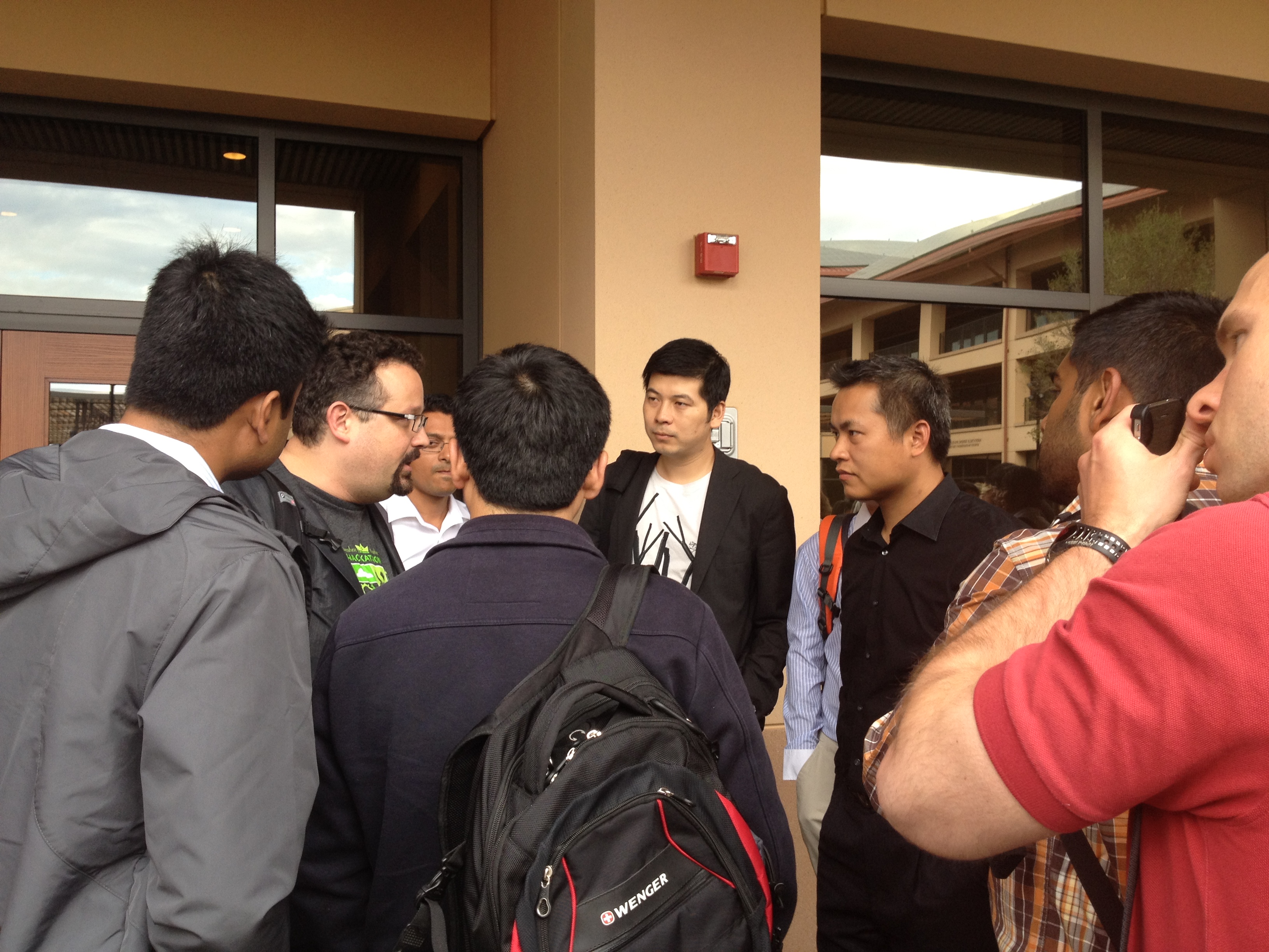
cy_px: 476
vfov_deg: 40.7
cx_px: 634
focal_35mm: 35
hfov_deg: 52.6
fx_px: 1283
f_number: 2.4
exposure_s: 1/60
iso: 64
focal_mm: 4.28
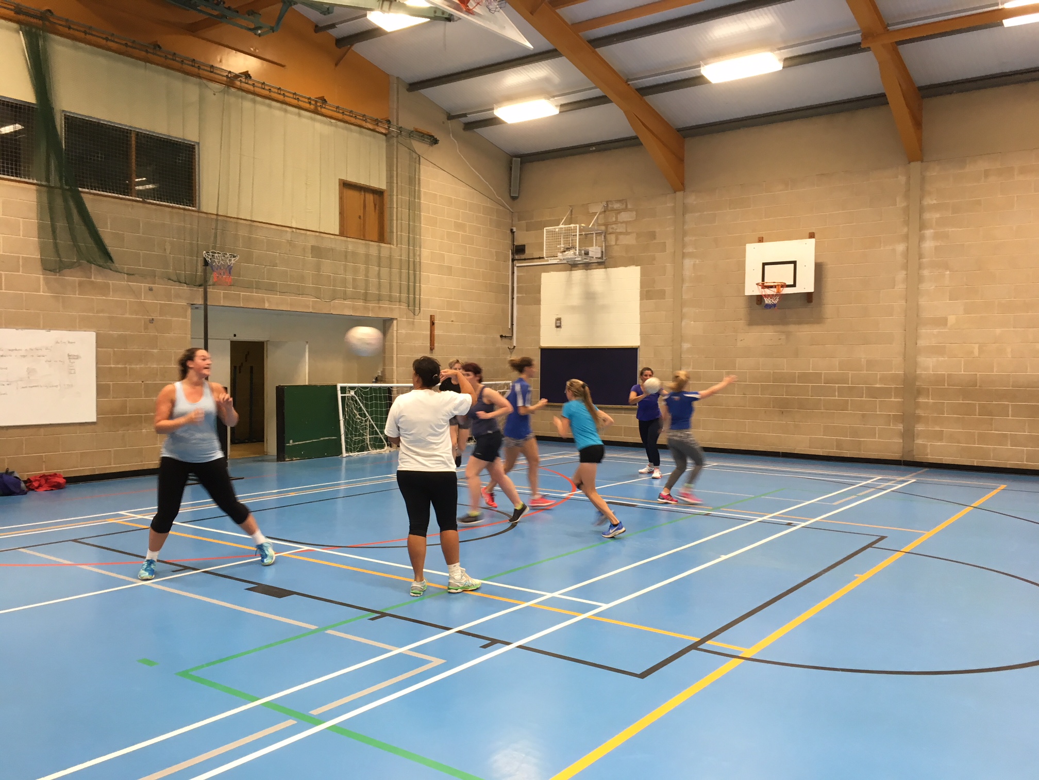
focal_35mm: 29
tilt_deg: -1.7
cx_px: 520
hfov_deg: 61.7
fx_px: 870
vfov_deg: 48.2
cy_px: 390
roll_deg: -1.0
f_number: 2.2
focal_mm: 4.15
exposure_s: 1/33
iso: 64
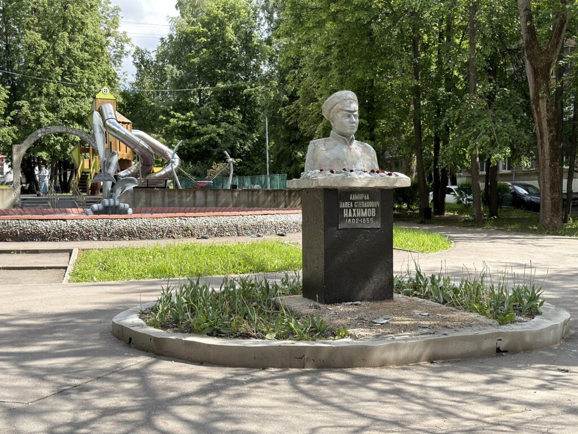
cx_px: 289
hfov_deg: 43.9
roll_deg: +0.0
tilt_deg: -2.4
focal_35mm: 43
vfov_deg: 33.6
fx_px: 718
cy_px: 217
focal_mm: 6.76
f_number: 1.78
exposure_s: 1/1623
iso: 100
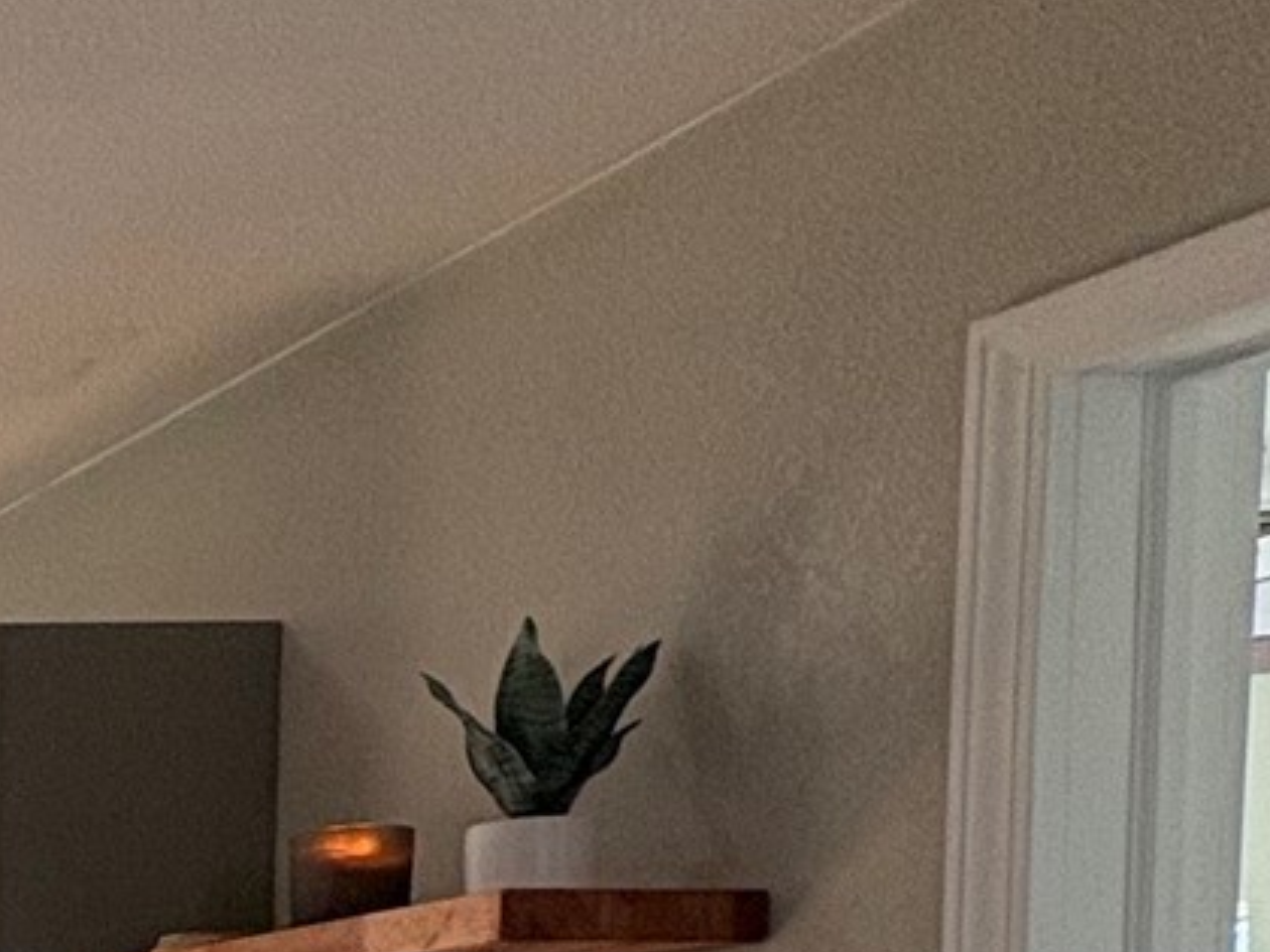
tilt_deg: -1.2
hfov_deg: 19.1
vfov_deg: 20.6
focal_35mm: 64
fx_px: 2348
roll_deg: +1.5
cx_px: -1240
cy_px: 1284
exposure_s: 1/120
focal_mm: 2.22
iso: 100
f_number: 2.2
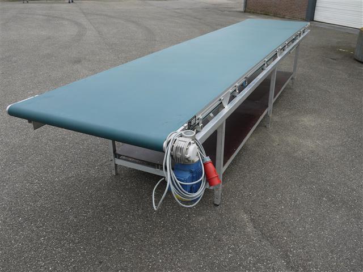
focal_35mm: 34
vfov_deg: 41.8
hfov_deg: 54.0
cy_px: 136
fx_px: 357
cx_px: 182
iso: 100
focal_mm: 17
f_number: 6.3
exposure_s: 1/250
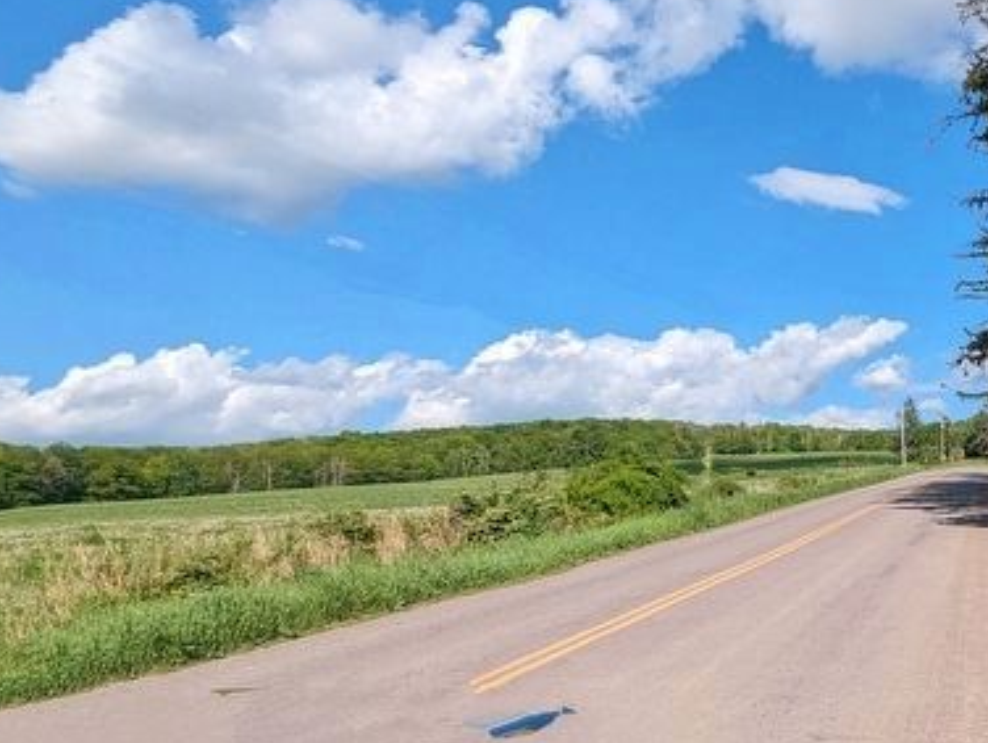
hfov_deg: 46.1
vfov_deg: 41.8
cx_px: 966
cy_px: 328
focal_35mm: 34
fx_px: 972
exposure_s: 1/1543
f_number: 2.2
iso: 49
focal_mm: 2.35
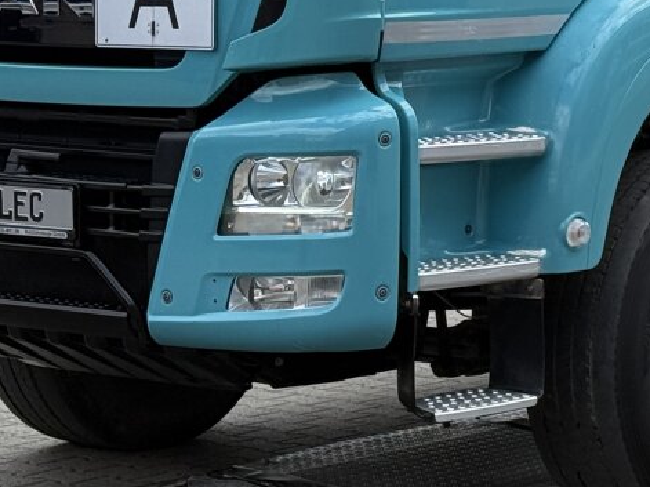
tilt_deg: +2.7
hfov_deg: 12.0
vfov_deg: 9.0
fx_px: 3060
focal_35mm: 163
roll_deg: +0.6
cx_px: 657
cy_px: -95
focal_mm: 6.76
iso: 64
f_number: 1.78
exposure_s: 1/1543
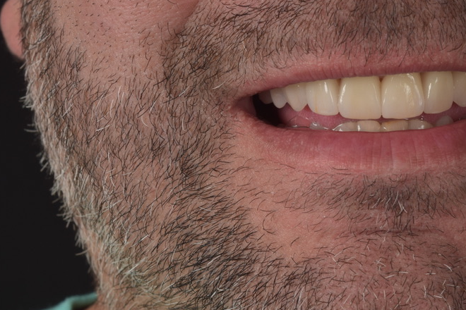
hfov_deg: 13.8
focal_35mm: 148
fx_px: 1916
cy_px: 85
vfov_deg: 9.3
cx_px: 367
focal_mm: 60
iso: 100
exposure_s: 1/125
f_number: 16
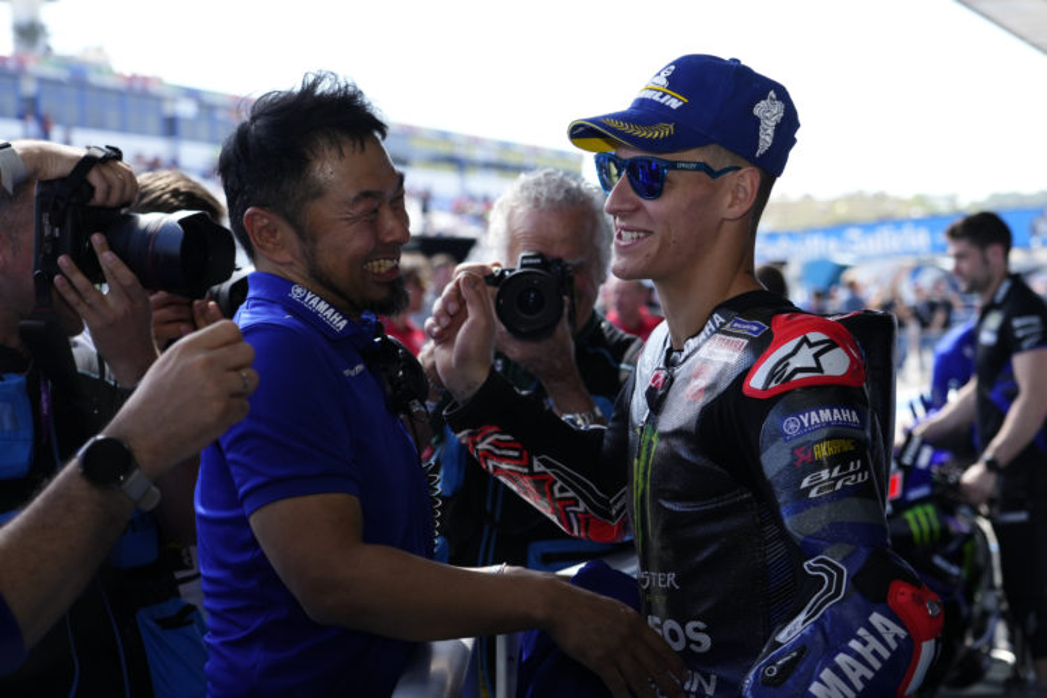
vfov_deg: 23.8
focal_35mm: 57
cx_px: 524
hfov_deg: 35.1
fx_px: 1658
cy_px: 349
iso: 250
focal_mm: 57
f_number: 4
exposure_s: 1/640
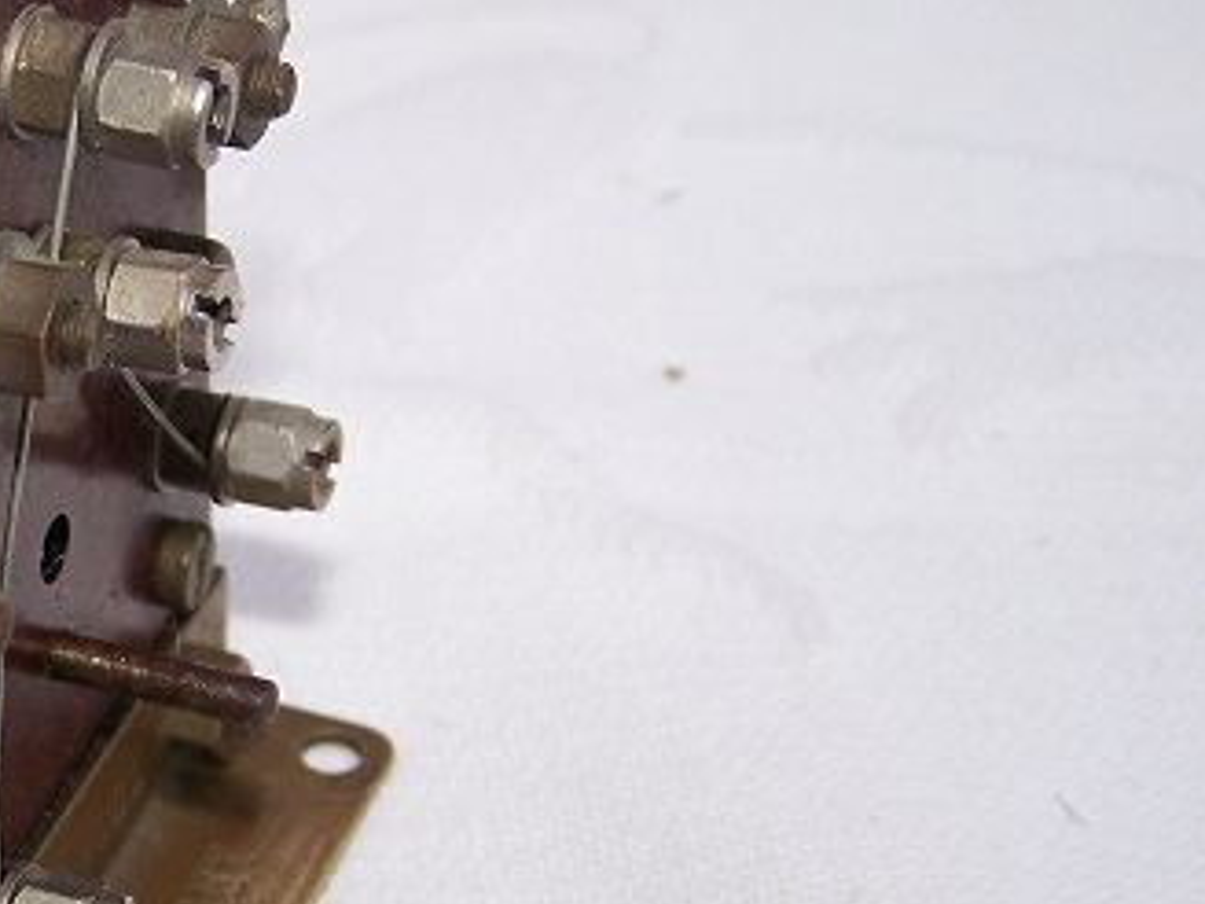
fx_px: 3098
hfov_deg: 21.1
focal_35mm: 89
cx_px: -44
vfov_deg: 16.6
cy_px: 581
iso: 64
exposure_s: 1/160
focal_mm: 6.3
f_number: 2.8
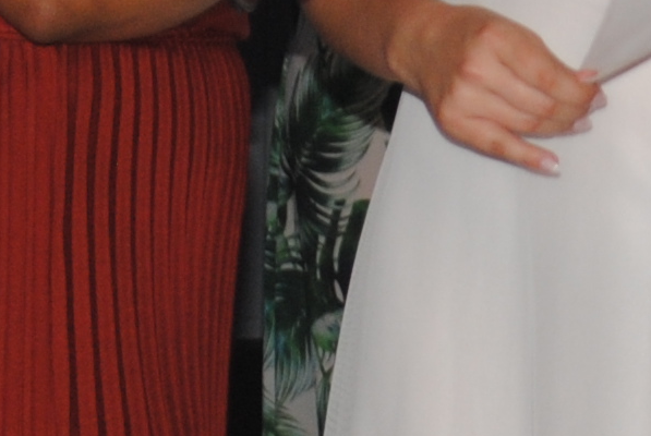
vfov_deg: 4.1
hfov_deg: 6.0
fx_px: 6162
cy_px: 74
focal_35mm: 340
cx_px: 656
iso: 200
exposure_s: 1/60
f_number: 5
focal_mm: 35
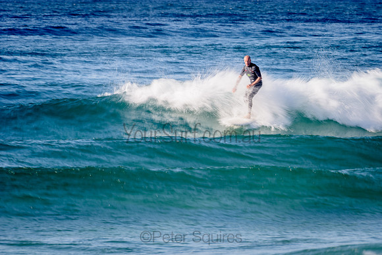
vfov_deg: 2.1
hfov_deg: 3.2
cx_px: 248
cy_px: 89
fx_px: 6901
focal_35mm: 650
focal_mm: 500
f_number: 13
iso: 31
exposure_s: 1/13
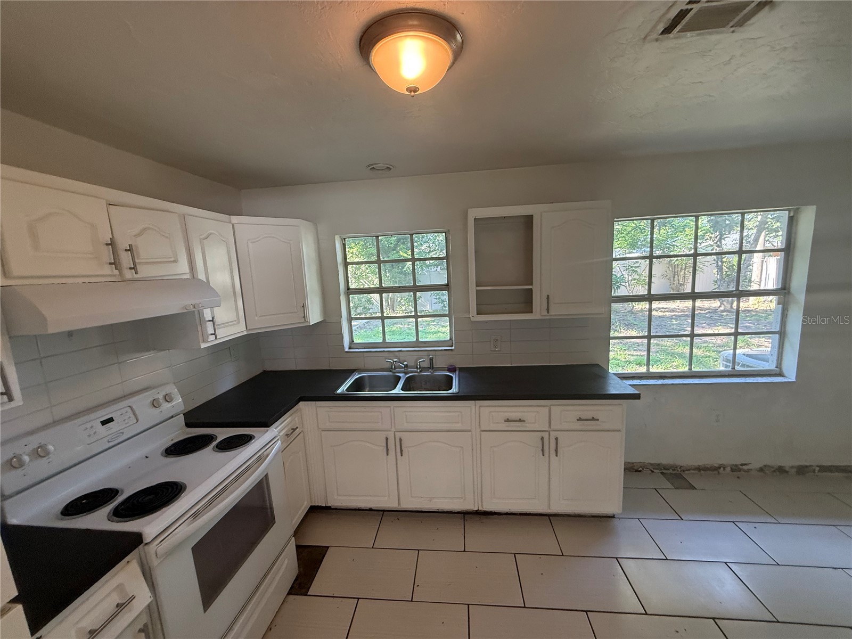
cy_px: 320
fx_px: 345
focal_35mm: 14
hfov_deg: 102.1
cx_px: 426
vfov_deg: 85.7
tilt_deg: -5.8
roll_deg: +3.5
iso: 250
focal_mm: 2.22
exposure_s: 1/120
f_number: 2.2
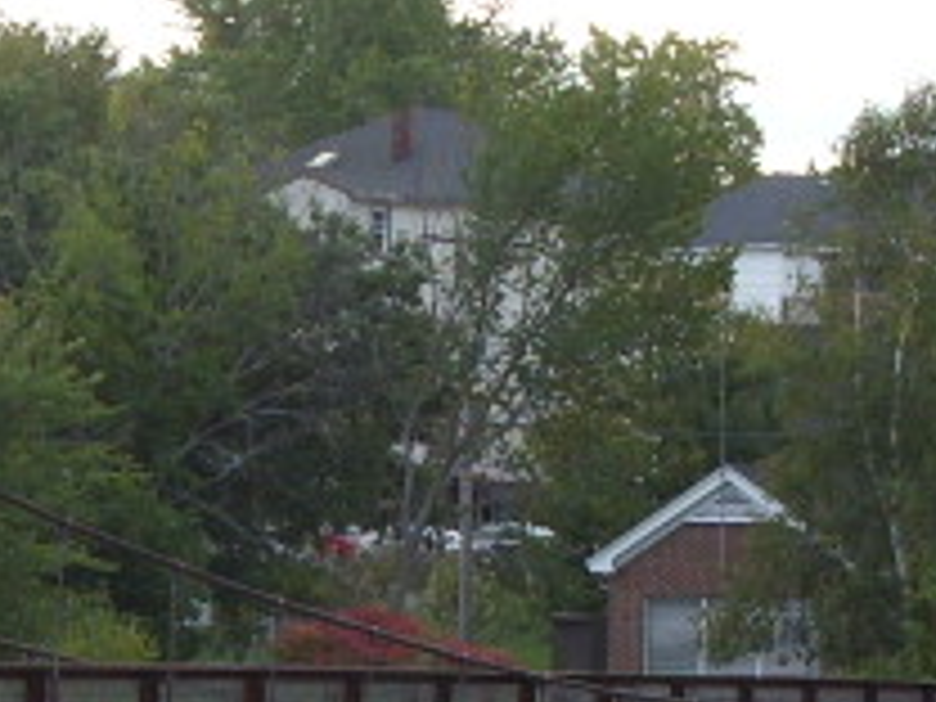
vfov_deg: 4.4
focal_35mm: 339
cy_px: 886
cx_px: 171
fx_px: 9166
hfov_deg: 5.8
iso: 50
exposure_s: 1/239
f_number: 3.2
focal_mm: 11.4
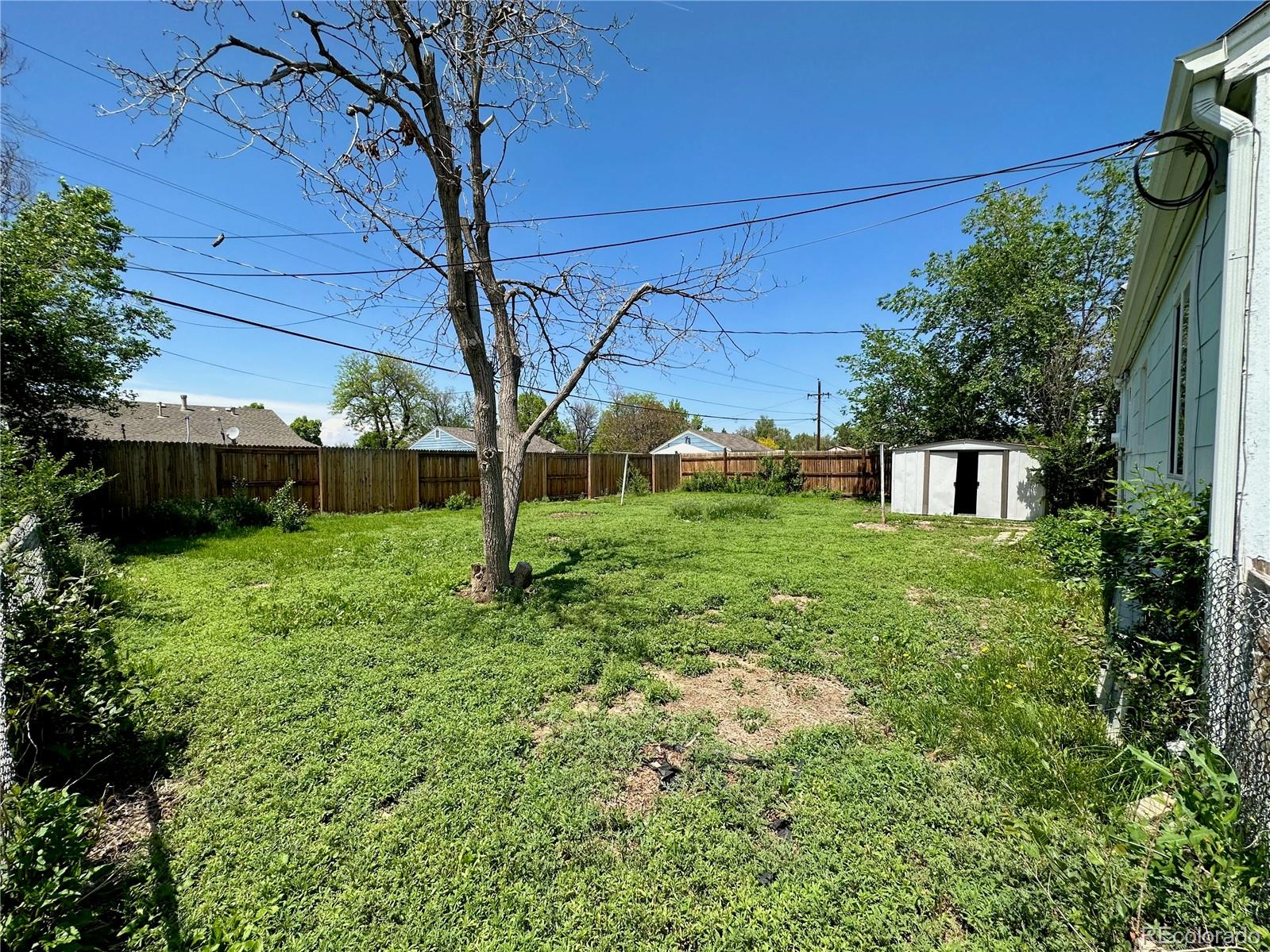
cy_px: 476
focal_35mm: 14
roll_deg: -0.2
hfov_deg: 102.1
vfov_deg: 85.7
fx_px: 514
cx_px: 635
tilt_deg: -1.9
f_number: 2.2
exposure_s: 1/1473
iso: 40
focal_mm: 2.22
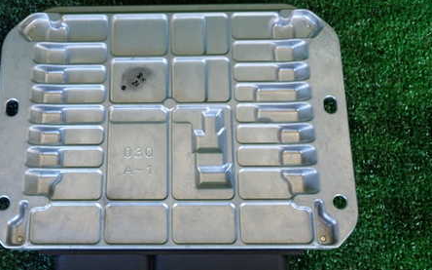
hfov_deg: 45.9
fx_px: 506
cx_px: 165
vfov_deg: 29.8
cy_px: 145
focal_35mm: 43
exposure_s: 1/50
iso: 200
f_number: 2.3
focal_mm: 5.4
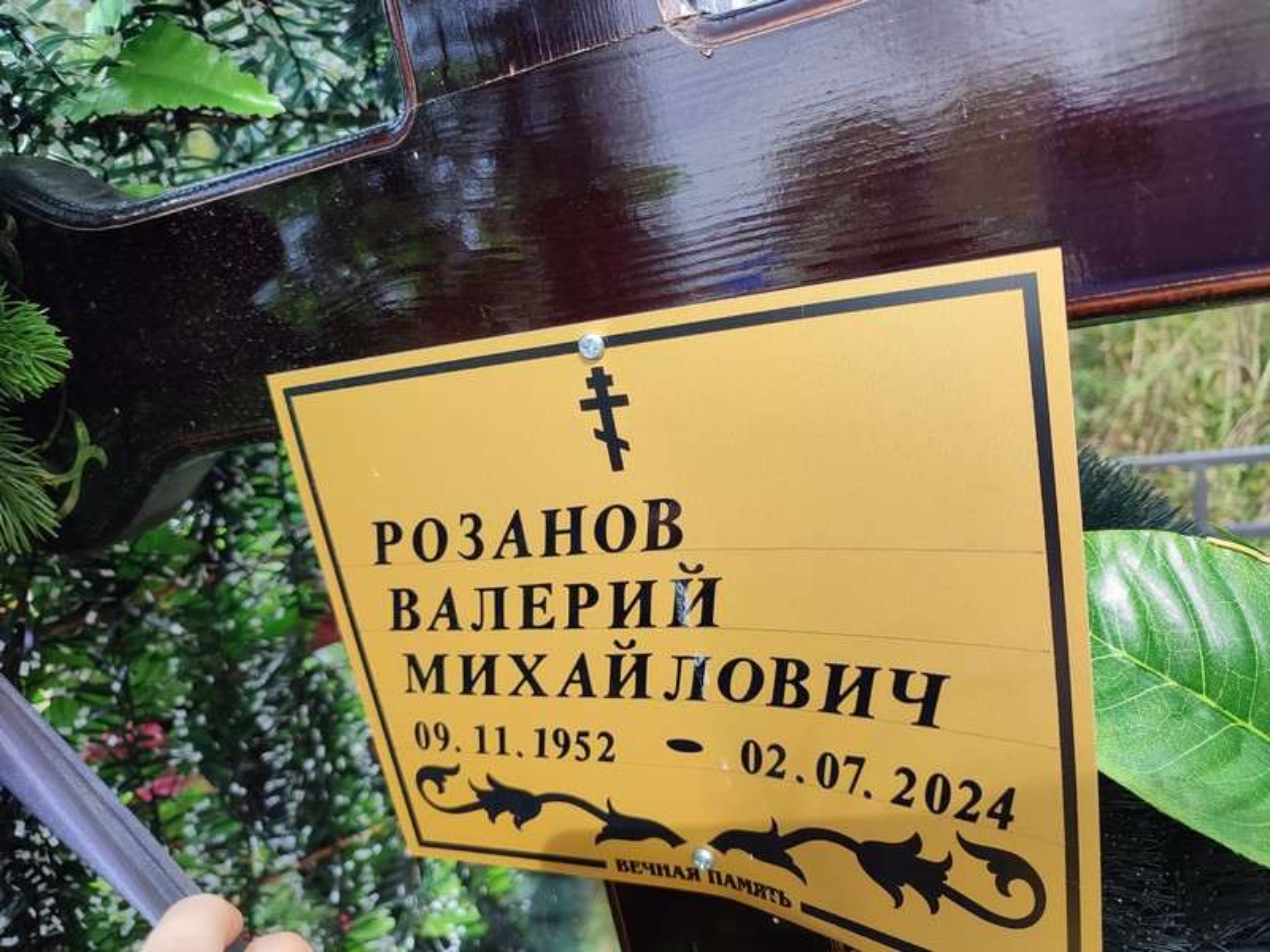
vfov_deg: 54.9
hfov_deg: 69.4
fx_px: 917
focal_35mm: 25
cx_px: 635
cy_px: 476
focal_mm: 6.04
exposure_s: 1/107
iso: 50
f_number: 1.9
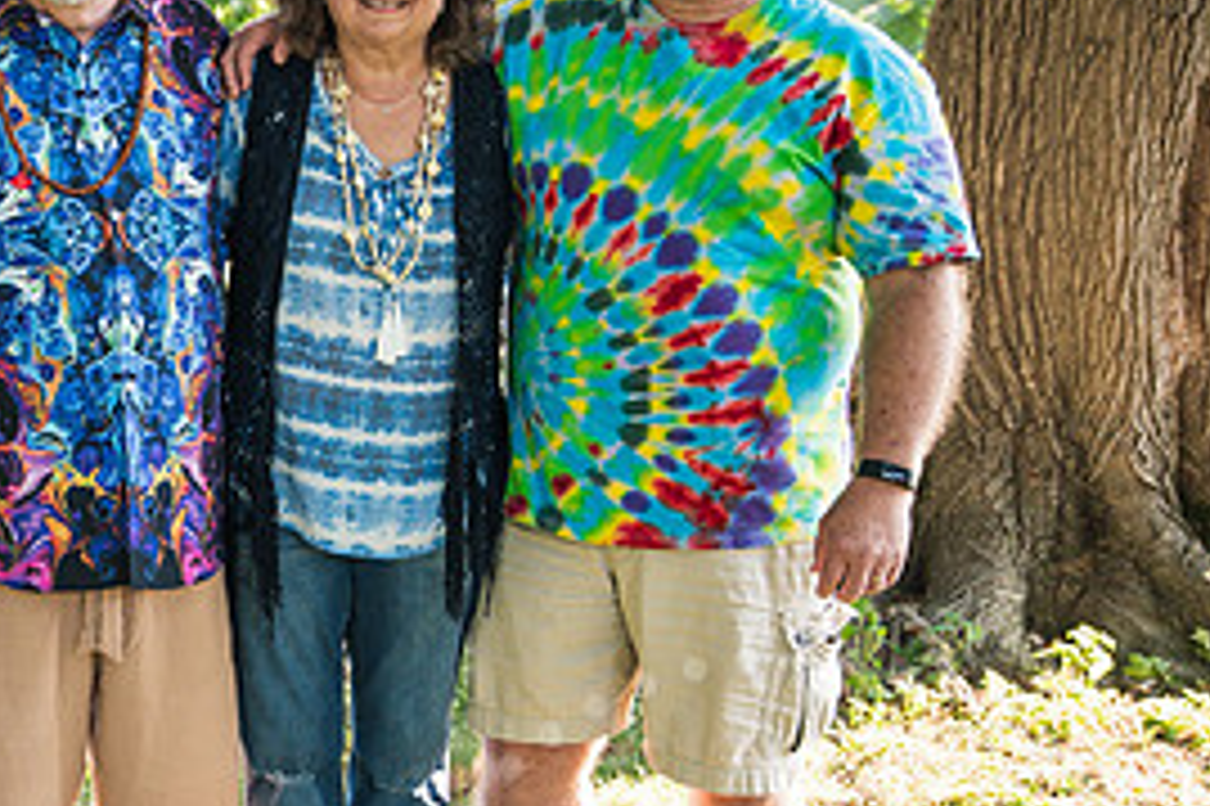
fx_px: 2754
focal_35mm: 82
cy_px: 437
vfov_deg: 16.6
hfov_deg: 23.5
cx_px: -63
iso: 800
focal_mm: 38
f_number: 3.5
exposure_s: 1/320
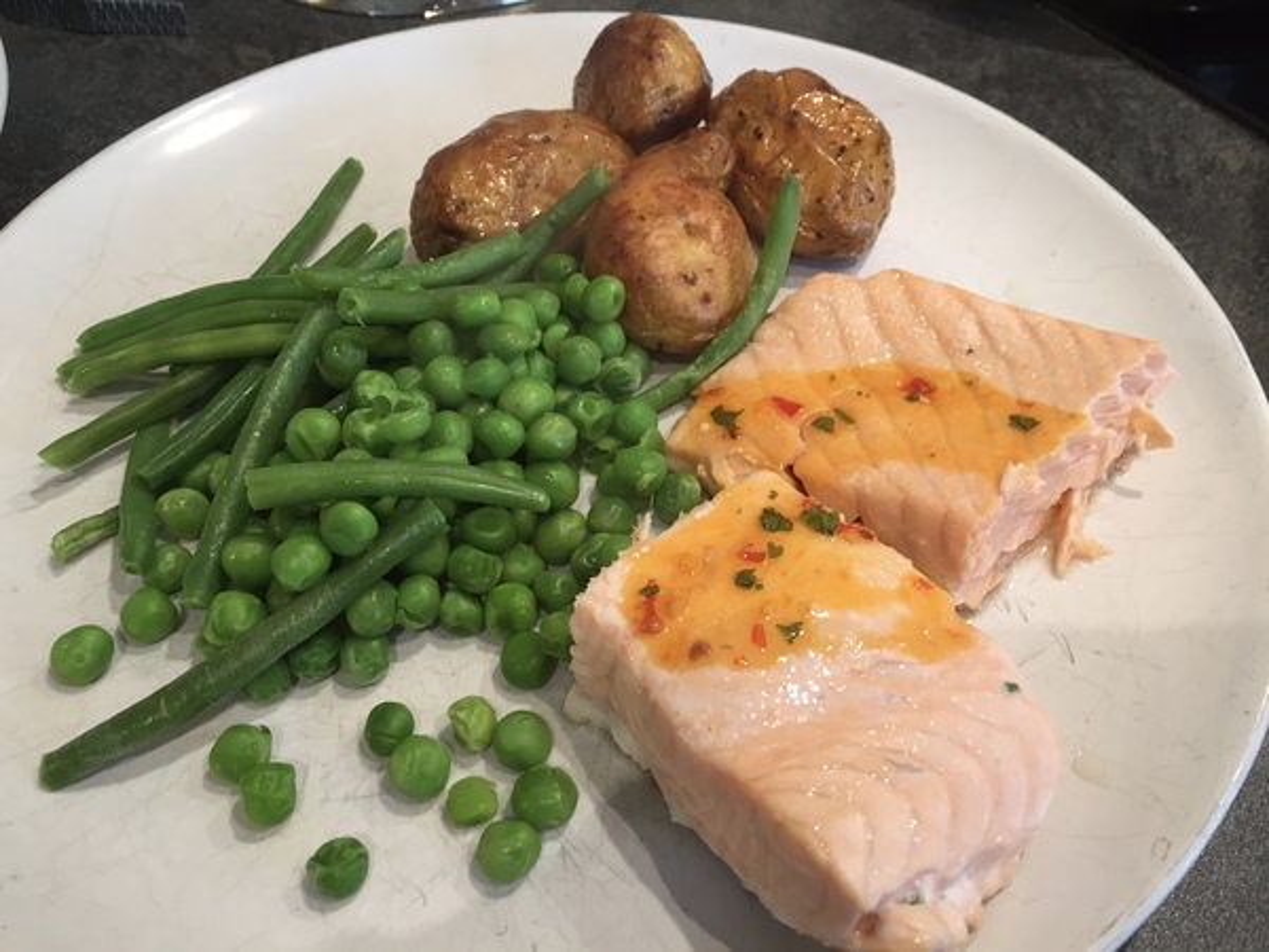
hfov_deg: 61.7
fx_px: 1063
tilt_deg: -51.3
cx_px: 634
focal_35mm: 29
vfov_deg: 48.2
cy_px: 476
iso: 100
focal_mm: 4.15
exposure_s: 1/33
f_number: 2.2
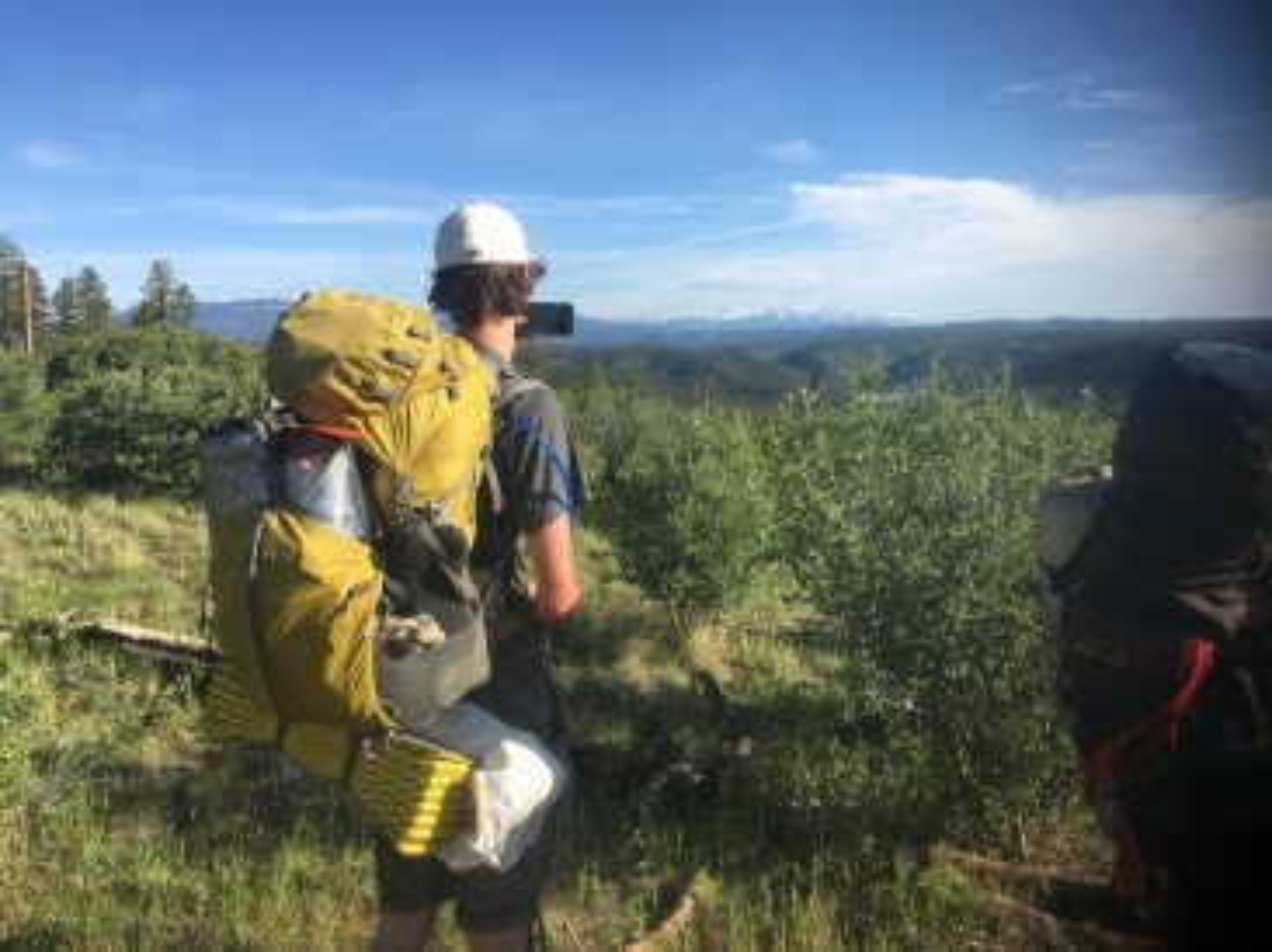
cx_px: 636
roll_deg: +0.6
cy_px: 476
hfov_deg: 61.7
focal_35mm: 29
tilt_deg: -5.7
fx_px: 1065
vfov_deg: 48.2
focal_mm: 4.15
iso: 25
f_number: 2.2
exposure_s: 1/962
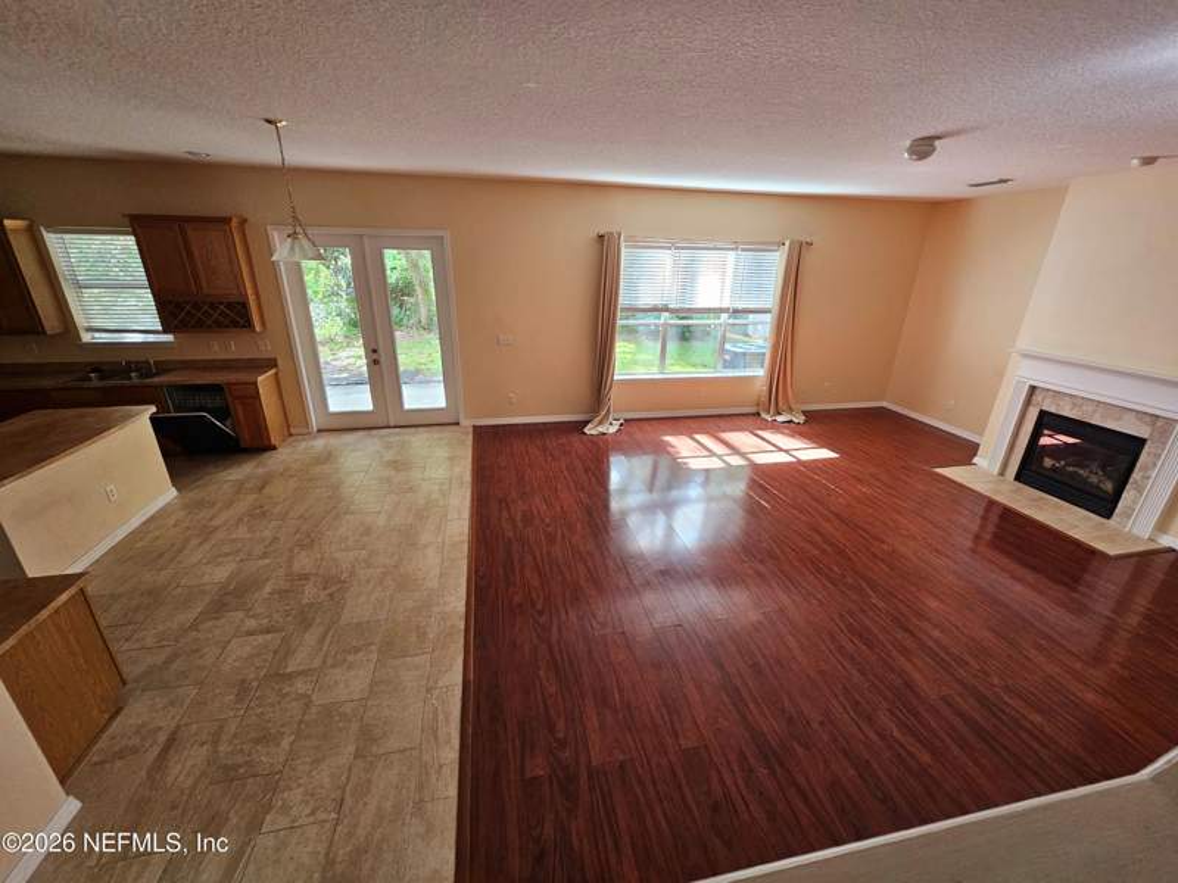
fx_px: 442
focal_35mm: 13
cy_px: 442
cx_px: 589
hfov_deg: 106.2
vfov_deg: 89.9
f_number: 2.2
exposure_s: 1/77.5
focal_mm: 2.2
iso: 200
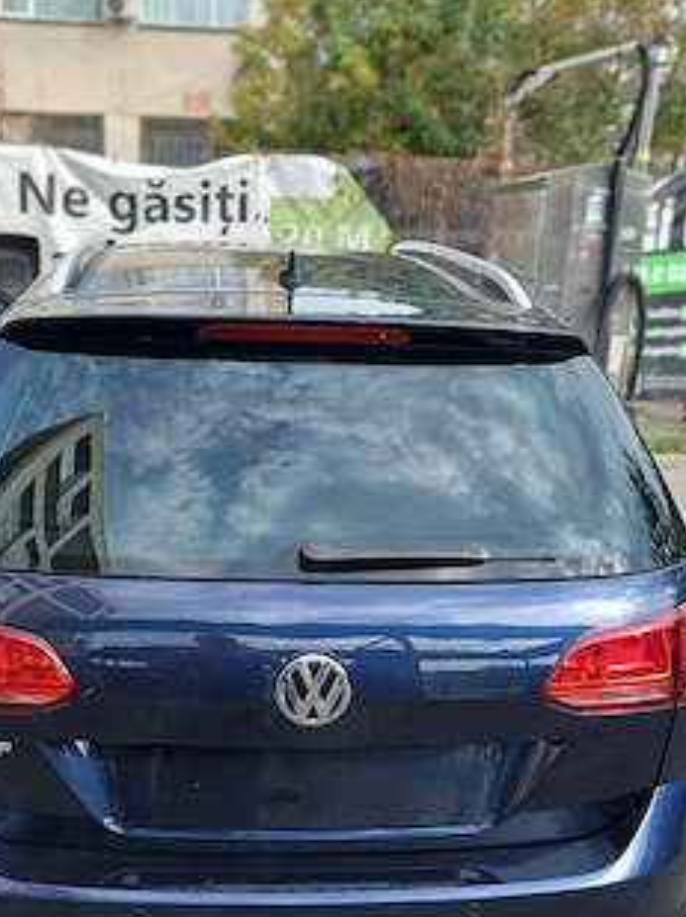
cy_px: 519
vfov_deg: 52.5
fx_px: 927
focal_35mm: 35
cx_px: 288
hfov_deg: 40.5
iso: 20
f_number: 1.8
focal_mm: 3.98
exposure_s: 1/138
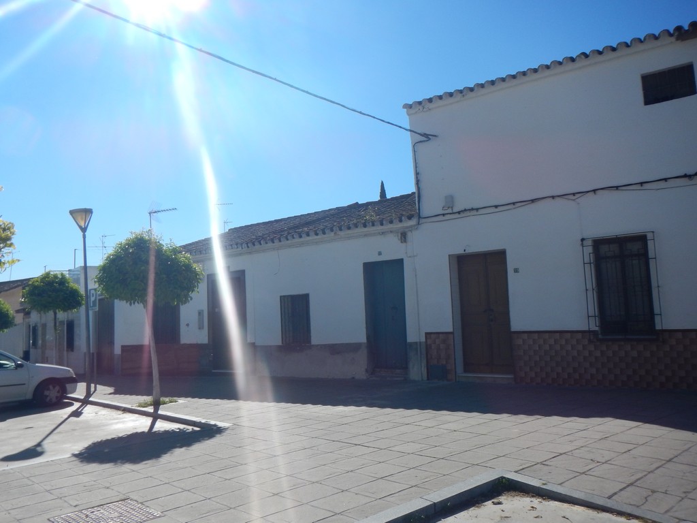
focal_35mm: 28
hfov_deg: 63.4
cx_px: 348
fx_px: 564
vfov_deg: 49.7
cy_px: 262
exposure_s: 1/400
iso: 125
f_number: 7.8
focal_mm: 5
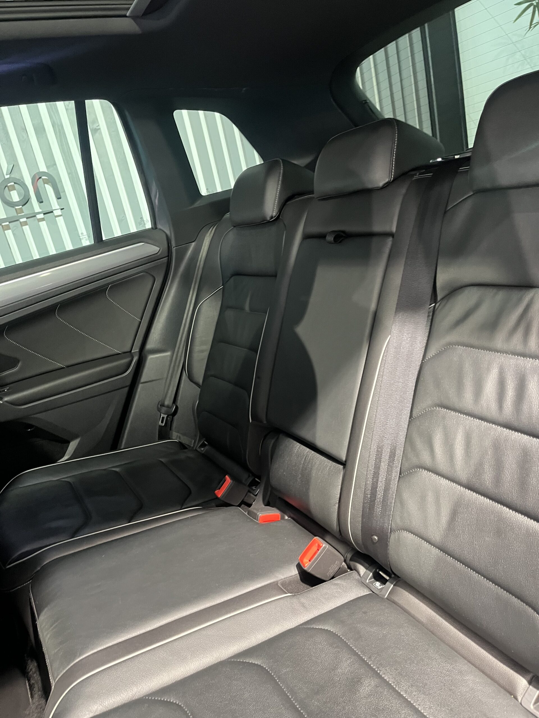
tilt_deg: -16.7
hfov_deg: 53.1
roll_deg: +14.5
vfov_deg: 67.3
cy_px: 359
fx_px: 540
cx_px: 270
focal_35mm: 26
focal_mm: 5.1
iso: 400
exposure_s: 1/33
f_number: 1.6
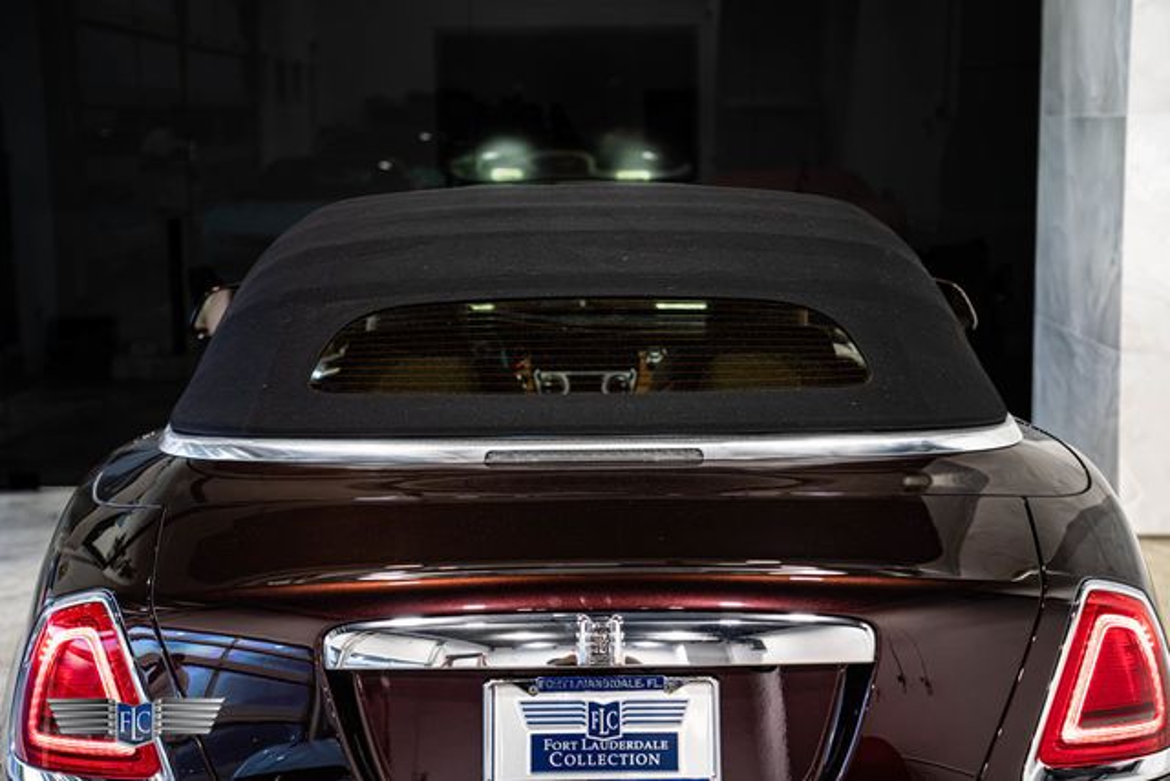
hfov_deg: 31.0
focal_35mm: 65
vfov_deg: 20.9
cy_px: 390
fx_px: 2113
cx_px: 585
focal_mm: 65
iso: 1250
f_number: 4
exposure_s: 1/60
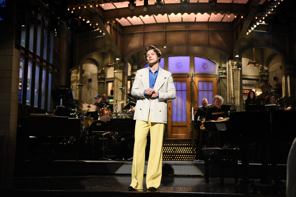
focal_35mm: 48
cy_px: 98
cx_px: 148
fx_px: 395
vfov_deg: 28.1
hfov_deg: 41.1
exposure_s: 1/250
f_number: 2.8
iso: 4000
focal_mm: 48
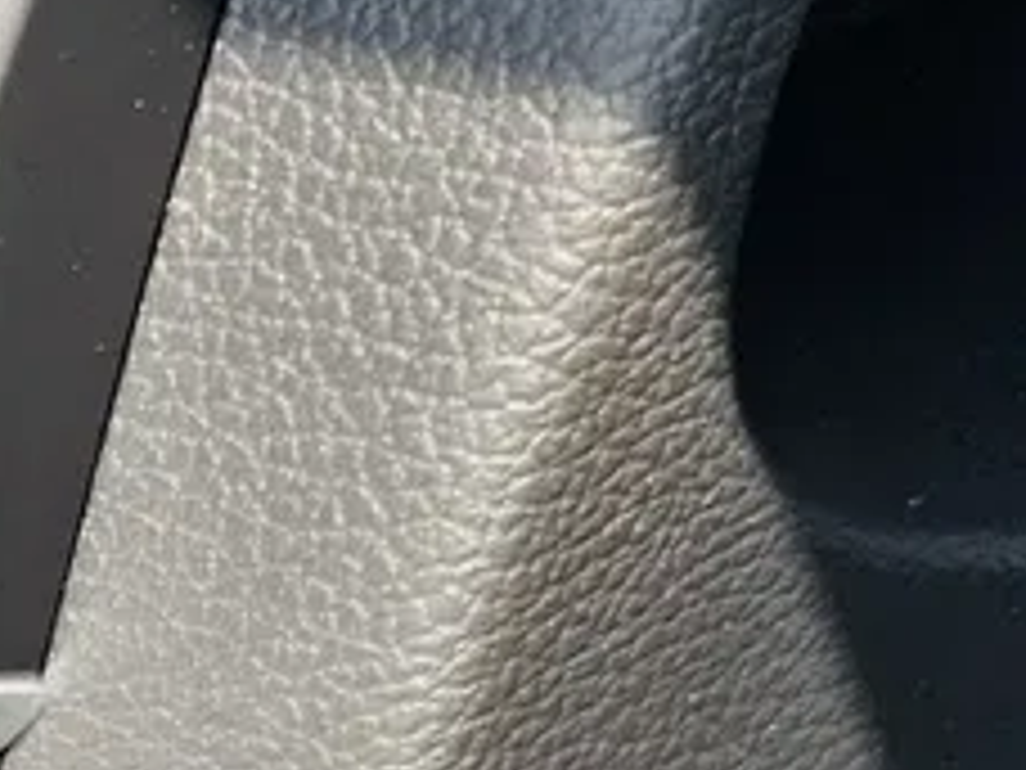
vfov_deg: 10.7
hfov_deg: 13.0
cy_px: 1770
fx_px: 3586
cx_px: -1310
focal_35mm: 121
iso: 80
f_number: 1.7
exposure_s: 1/359
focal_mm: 6.3
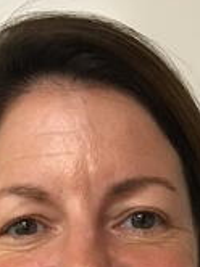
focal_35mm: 112
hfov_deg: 13.2
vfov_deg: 15.9
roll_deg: +1.9
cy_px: 418
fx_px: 865
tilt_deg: -16.5
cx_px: 63
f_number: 2.2
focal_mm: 4.15
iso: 125
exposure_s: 1/30
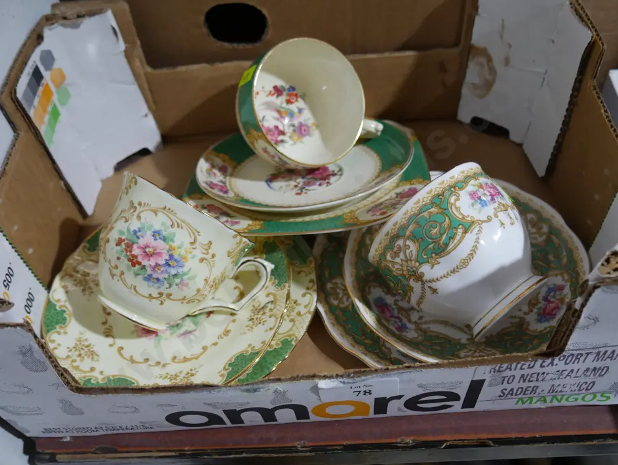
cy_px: 237
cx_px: 316
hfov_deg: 55.3
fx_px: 590
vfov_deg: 43.0
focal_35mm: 33
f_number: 3.6
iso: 1000
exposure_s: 1/60
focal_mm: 16
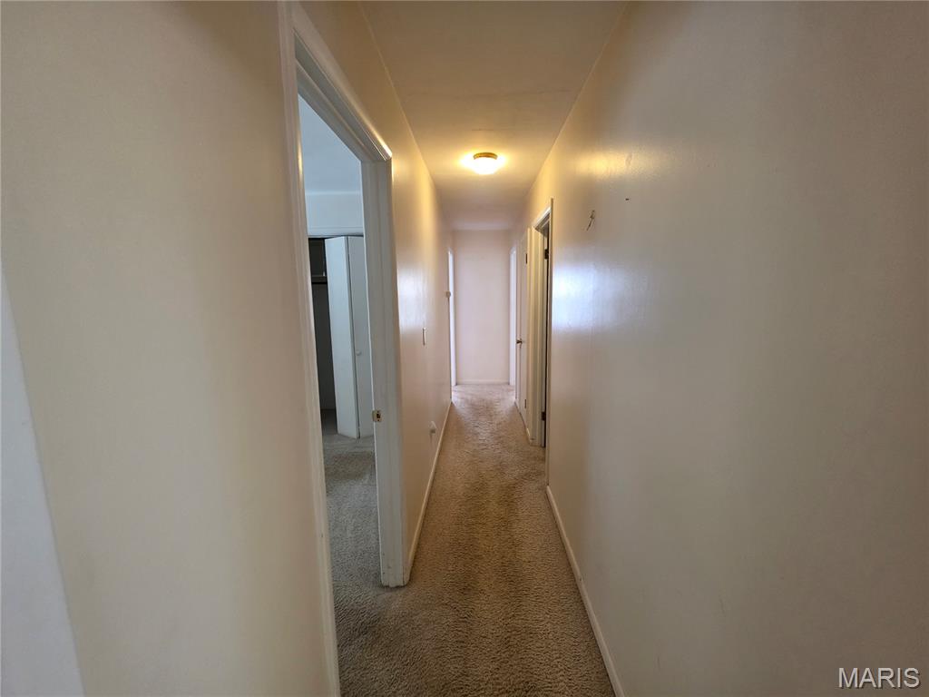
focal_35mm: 13
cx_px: 464
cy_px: 348
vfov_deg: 89.9
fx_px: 349
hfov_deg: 106.2
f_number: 1.9
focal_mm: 2.2
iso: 320
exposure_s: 1/60
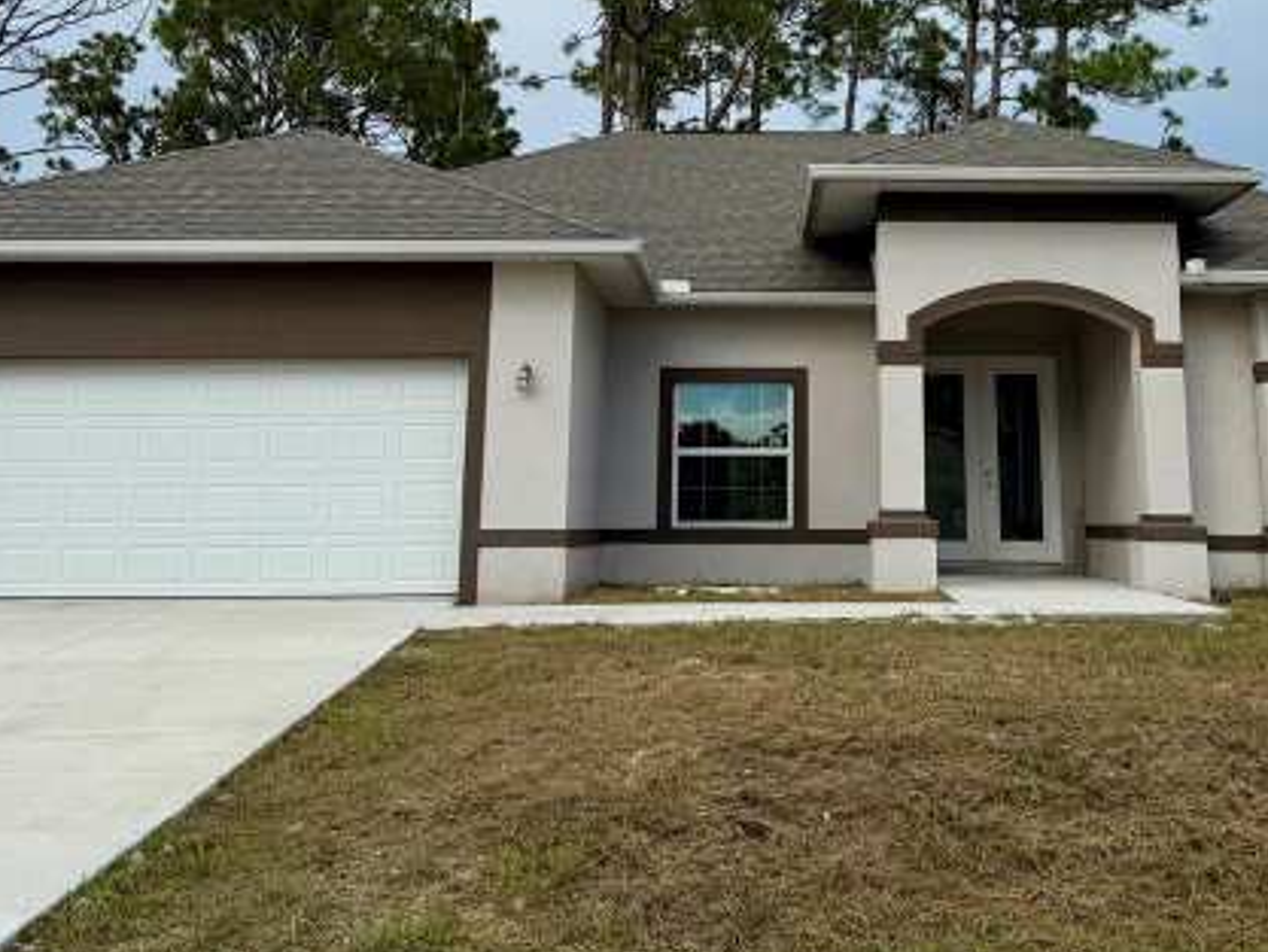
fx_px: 1685
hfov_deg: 40.9
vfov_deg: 30.5
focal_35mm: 46
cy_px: 152
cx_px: 794
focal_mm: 6.76
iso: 80
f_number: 1.78
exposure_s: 1/3425
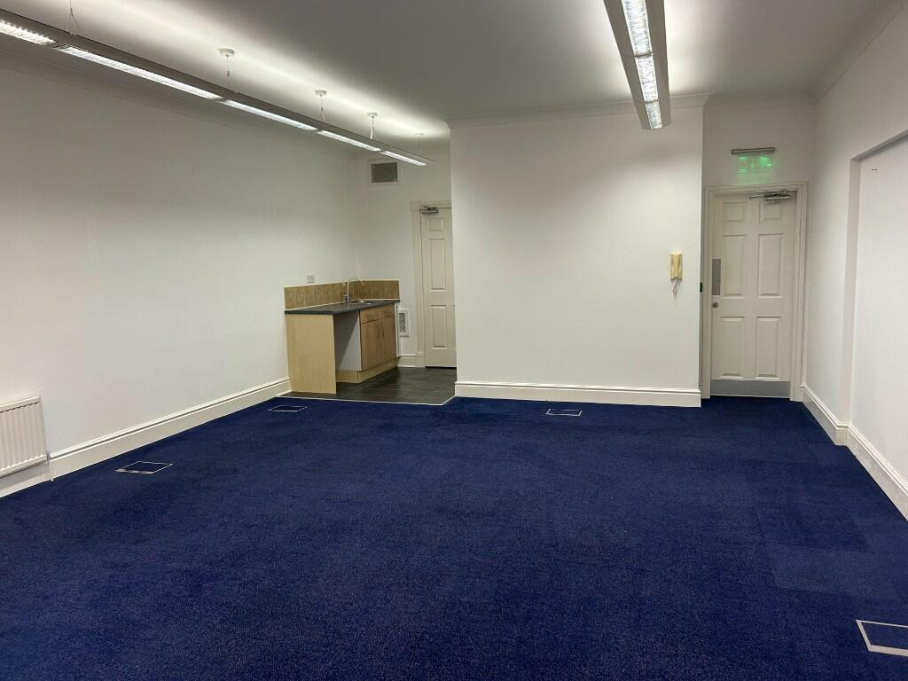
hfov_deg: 67.3
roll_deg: +1.9
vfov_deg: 53.1
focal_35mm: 26
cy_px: 340
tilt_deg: -6.8
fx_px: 682
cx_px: 454
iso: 100
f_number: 1.5
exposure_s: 1/100
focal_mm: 5.7
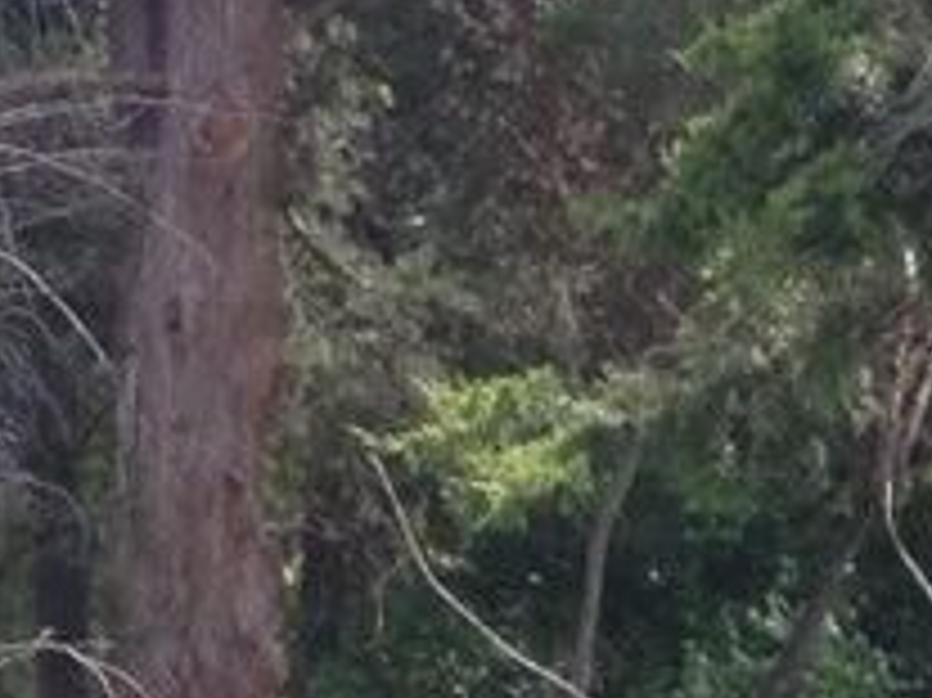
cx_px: 727
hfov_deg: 8.6
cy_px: 914
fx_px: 6216
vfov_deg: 6.4
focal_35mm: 231
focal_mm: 4.28
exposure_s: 1/452
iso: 50
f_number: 2.4
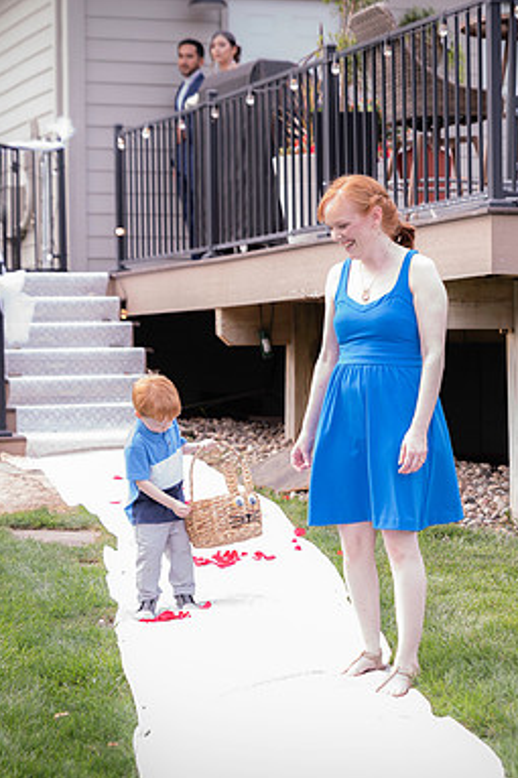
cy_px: 391
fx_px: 2290
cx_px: 337
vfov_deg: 19.3
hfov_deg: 12.9
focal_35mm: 106
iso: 450
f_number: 4
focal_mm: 70
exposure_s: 1/200
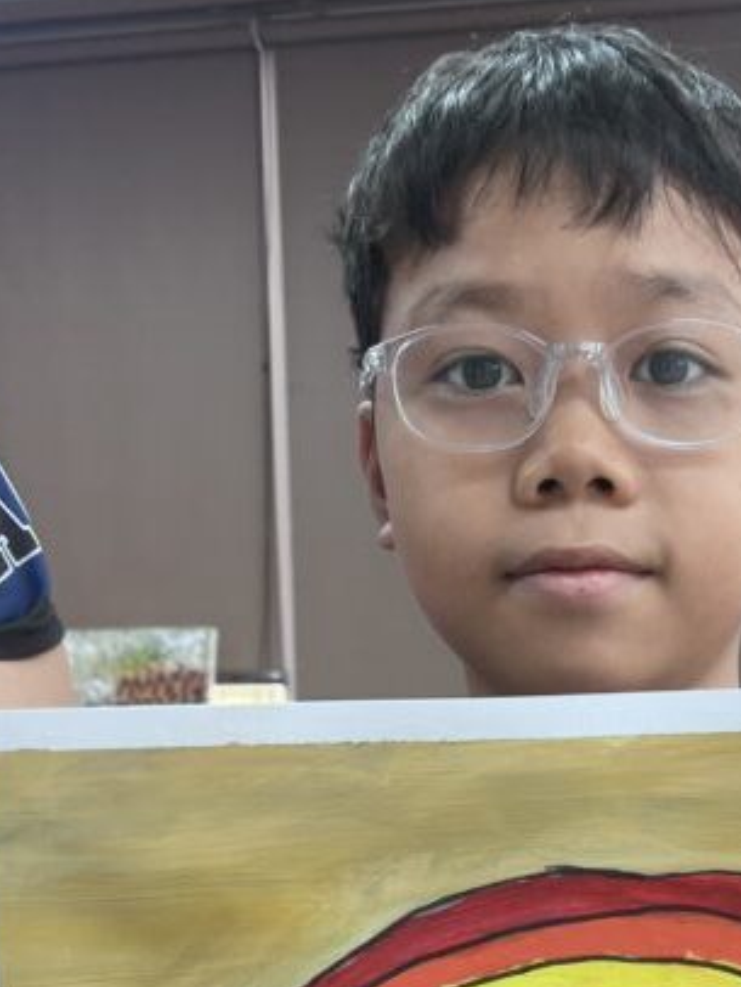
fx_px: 1825
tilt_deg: -5.3
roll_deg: +1.3
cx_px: 658
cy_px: 897
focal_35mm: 64
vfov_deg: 29.0
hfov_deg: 22.4
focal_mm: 5.1
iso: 64
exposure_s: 1/100
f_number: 1.6
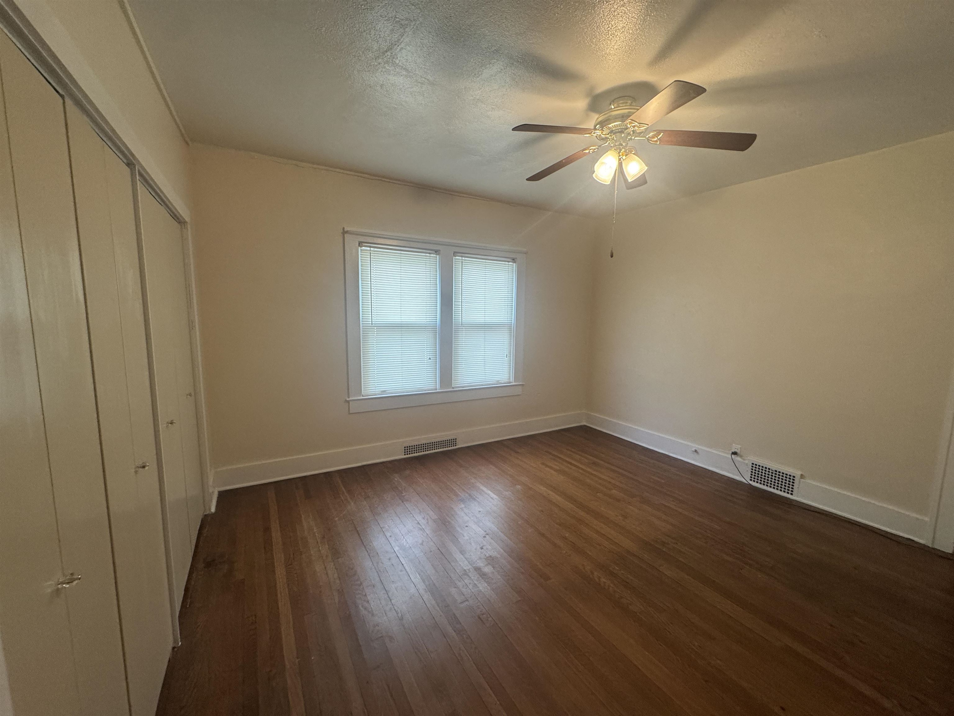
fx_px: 386
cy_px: 358
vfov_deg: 85.7
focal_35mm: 14
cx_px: 477
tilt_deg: -7.4
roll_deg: -1.3
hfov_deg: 102.1
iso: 250
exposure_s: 1/120
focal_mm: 2.22
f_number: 2.2
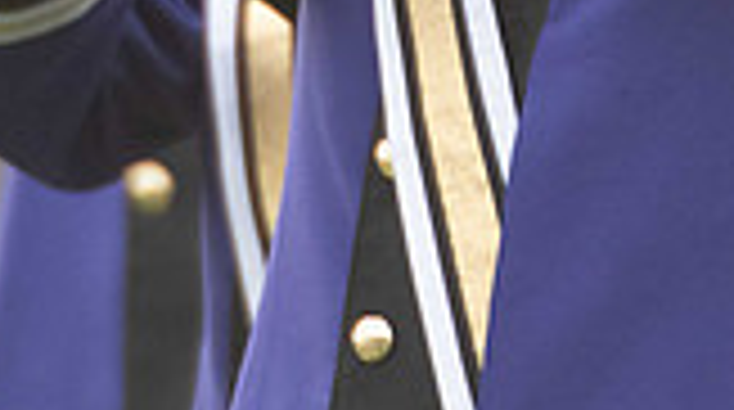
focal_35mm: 2606
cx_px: 322
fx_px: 50629
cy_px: -478
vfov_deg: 0.5
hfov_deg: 0.8
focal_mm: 600
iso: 2500
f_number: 5.6
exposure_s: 1/1600
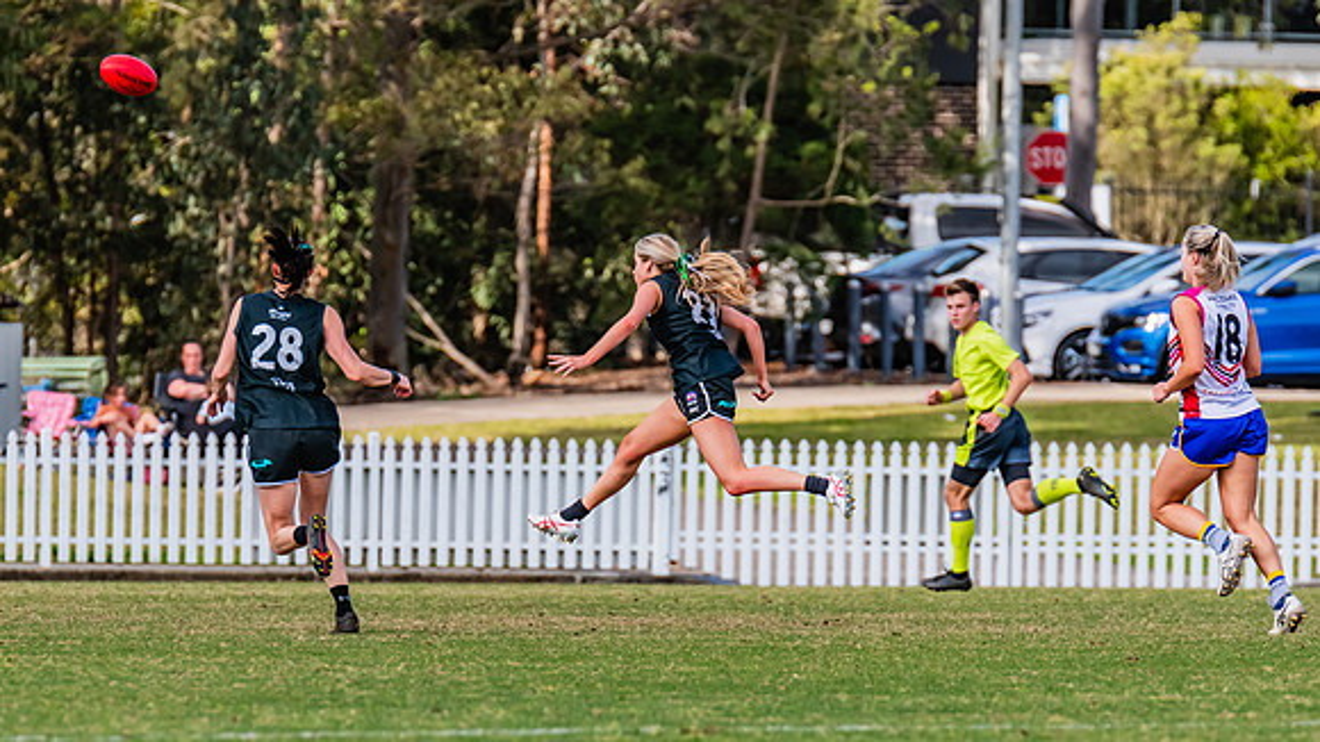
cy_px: 443
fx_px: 18035
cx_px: 592
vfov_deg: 2.4
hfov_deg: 4.2
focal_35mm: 515
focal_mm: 380
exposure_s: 1/1600
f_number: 7.1
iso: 800
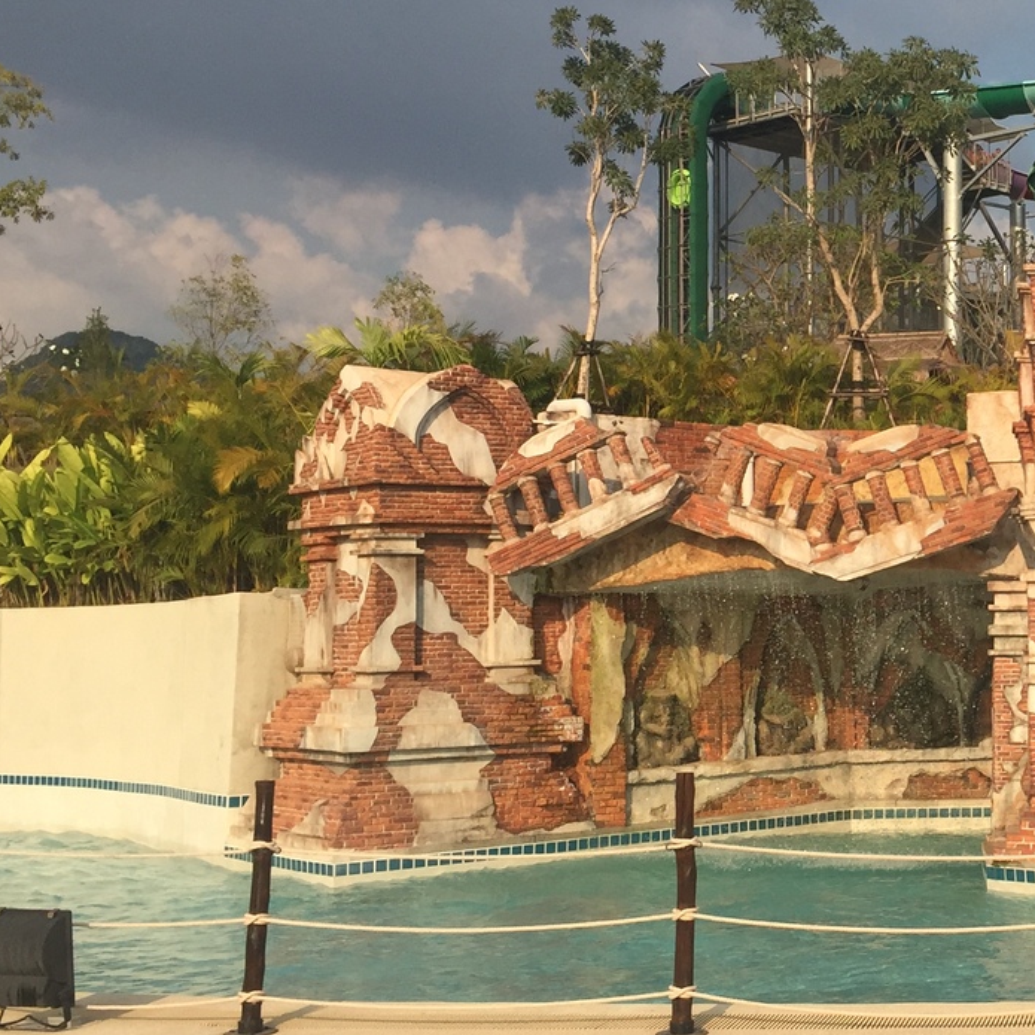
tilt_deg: +4.4
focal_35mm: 59
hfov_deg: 26.8
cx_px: 1129
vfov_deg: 29.1
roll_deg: -0.5
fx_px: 1996
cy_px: 465
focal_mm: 4.15
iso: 32
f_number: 2.2
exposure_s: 1/2083
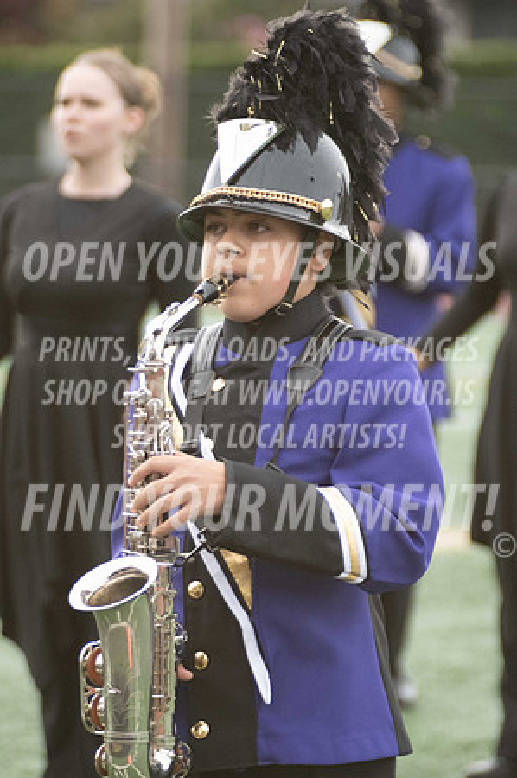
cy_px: 389
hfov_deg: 3.8
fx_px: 7772
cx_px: 258
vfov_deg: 5.7
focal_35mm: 360
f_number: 5.6
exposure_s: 1/1600
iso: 2500
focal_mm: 240
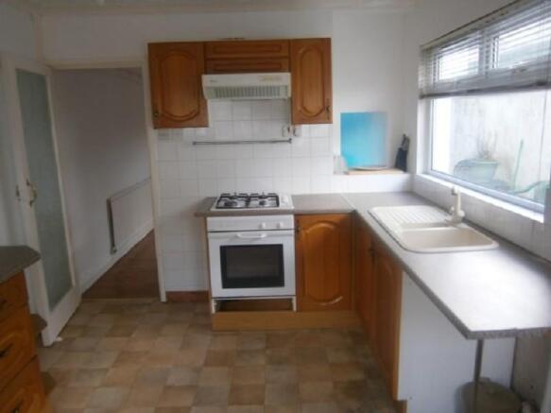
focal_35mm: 26
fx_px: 414
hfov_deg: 67.3
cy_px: 206
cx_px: 276
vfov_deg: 53.0
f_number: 2.8
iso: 80
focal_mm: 4.7
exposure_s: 1/30
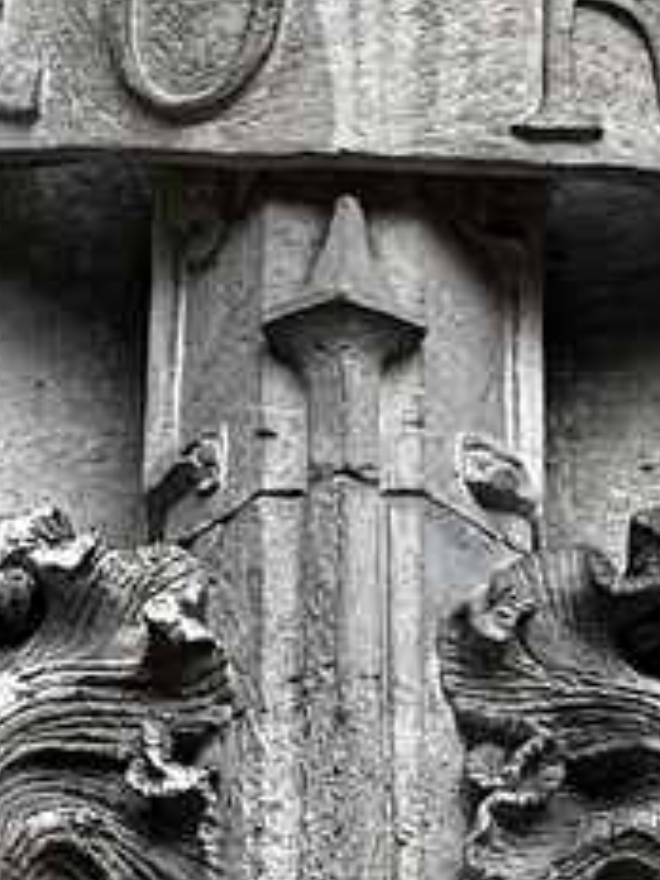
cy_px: 1009
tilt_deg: +24.9
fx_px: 13524
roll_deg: -0.7
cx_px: 394
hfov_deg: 2.8
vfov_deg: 3.7
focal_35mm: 532
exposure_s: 1/124
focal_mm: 9
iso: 32
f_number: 2.8
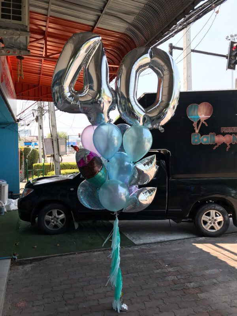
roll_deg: +0.8
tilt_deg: -0.8
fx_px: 256
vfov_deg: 63.4
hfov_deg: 49.7
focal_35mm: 28
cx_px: 118
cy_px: 158
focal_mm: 3.99
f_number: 1.8
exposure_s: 1/481
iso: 20
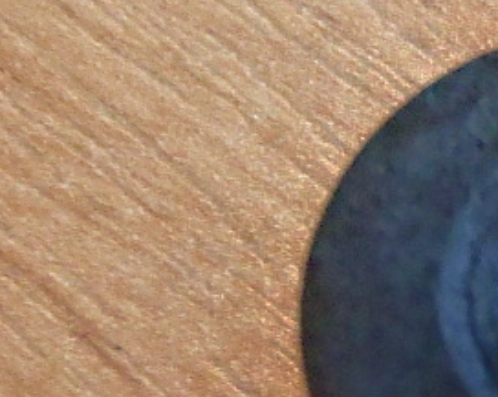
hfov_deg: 9.8
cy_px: 544
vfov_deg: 7.8
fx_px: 2856
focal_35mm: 194
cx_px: 588
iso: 200
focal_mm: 6.53
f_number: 4.1
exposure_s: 1/13
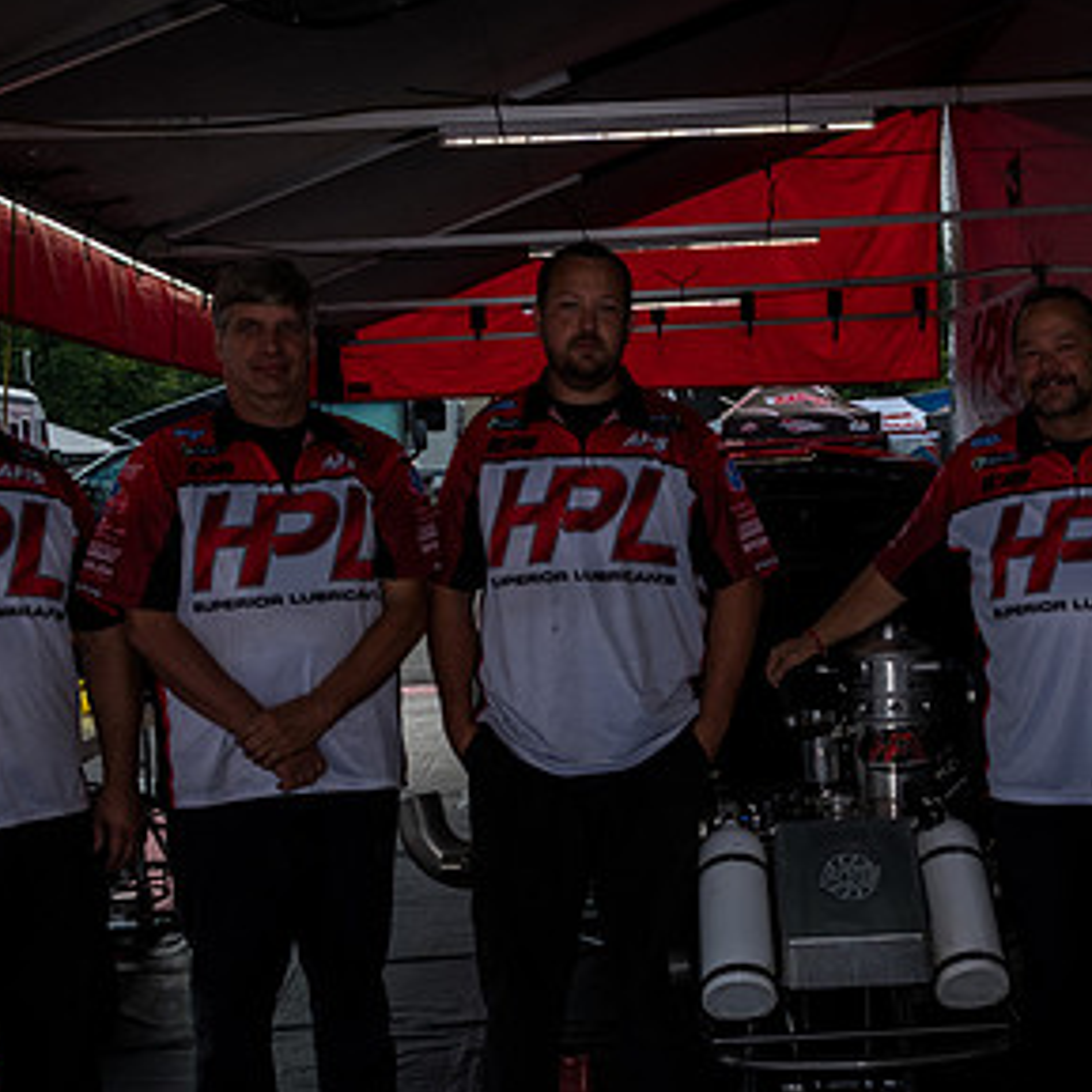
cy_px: 572
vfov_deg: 36.8
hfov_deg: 36.4
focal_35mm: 46
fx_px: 1642
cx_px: 737
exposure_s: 1/200
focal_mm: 18
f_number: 9
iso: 400
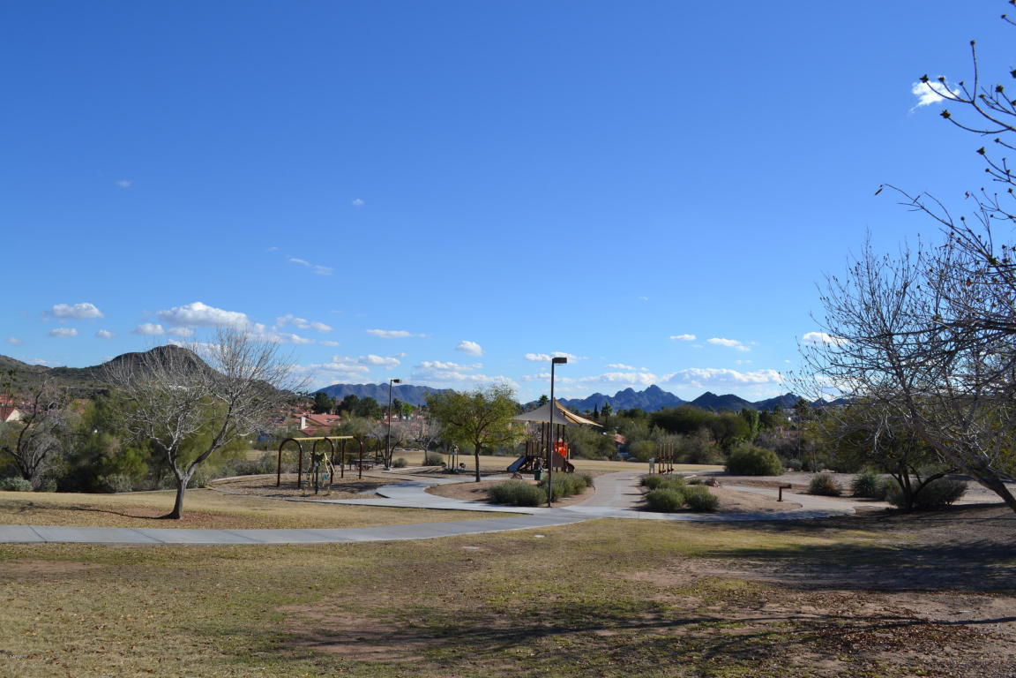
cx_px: 508
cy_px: 339
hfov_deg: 67.4
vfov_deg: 47.9
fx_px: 762
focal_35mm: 27
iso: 100
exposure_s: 1/320
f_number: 9
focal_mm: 18
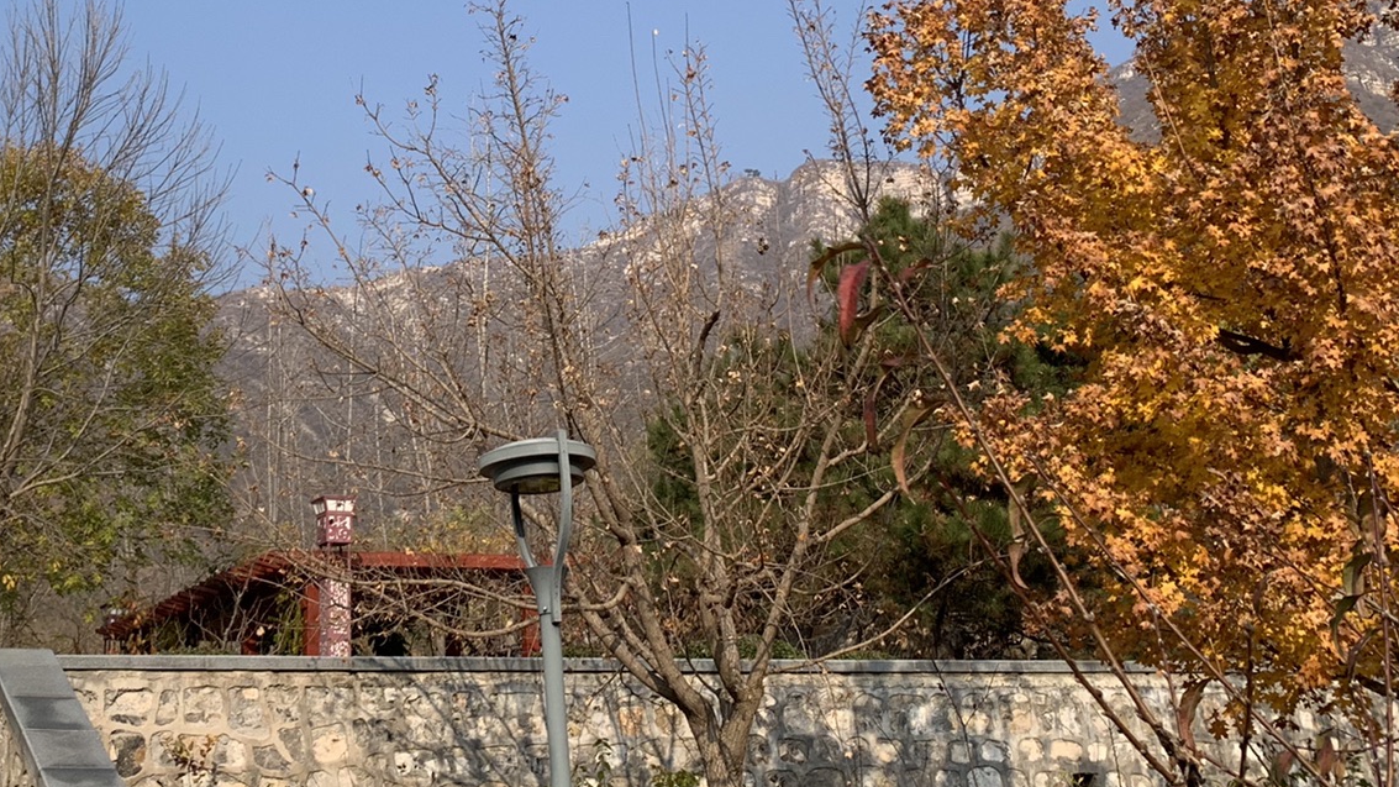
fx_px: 1855
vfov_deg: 23.4
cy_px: 88
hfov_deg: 40.5
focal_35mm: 50
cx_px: 412
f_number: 1.8
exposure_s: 1/1992
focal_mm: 4.25
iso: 25
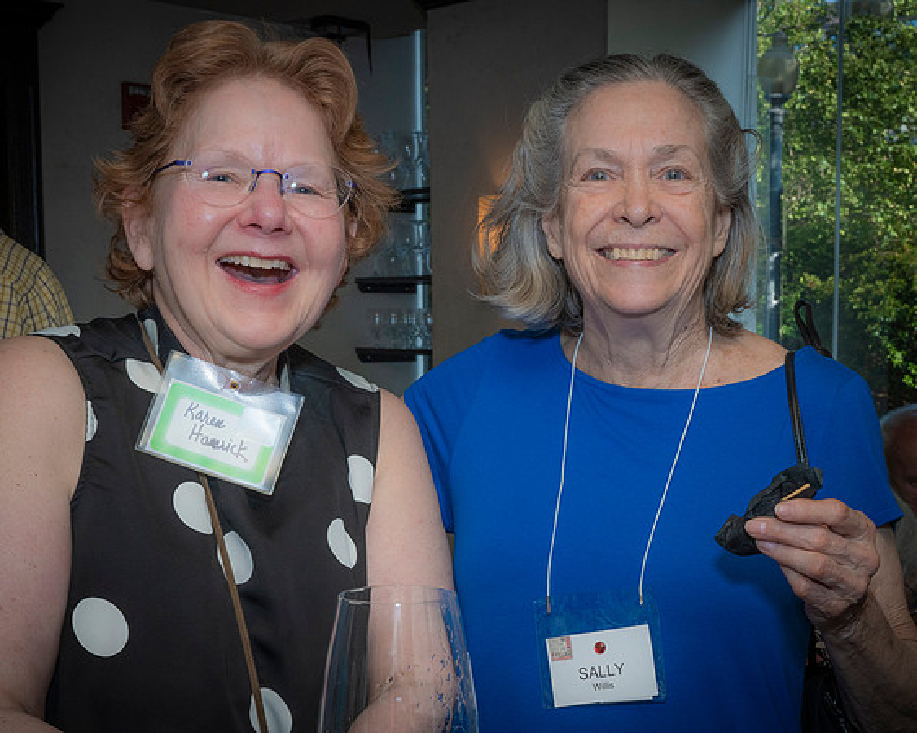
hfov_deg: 32.8
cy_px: 478
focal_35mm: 57
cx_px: 587
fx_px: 1546
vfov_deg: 26.6
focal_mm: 33
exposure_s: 1/60
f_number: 13
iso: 250
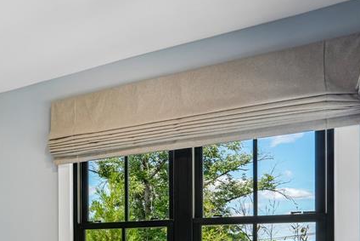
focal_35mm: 42
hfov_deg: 39.5
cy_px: 261
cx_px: -17
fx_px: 422
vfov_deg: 29.0
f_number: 9
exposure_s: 1/30
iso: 200
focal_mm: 17.5
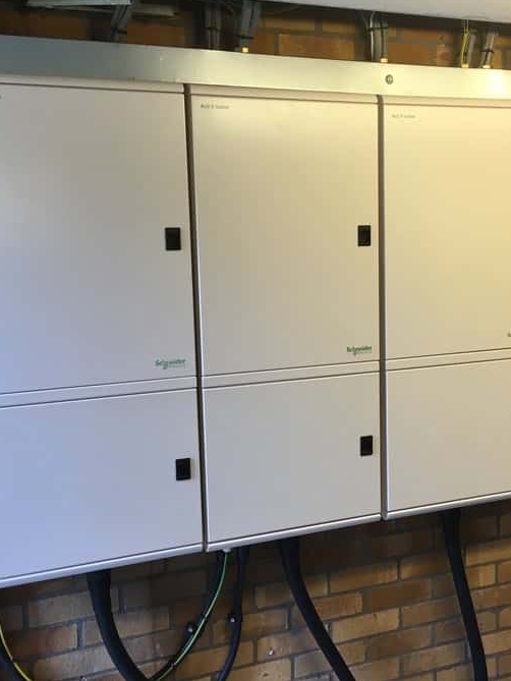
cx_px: 292
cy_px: 338
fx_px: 767
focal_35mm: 39
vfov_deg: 47.9
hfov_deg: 36.8
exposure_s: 1/33
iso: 40
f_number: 2.2
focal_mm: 4.2
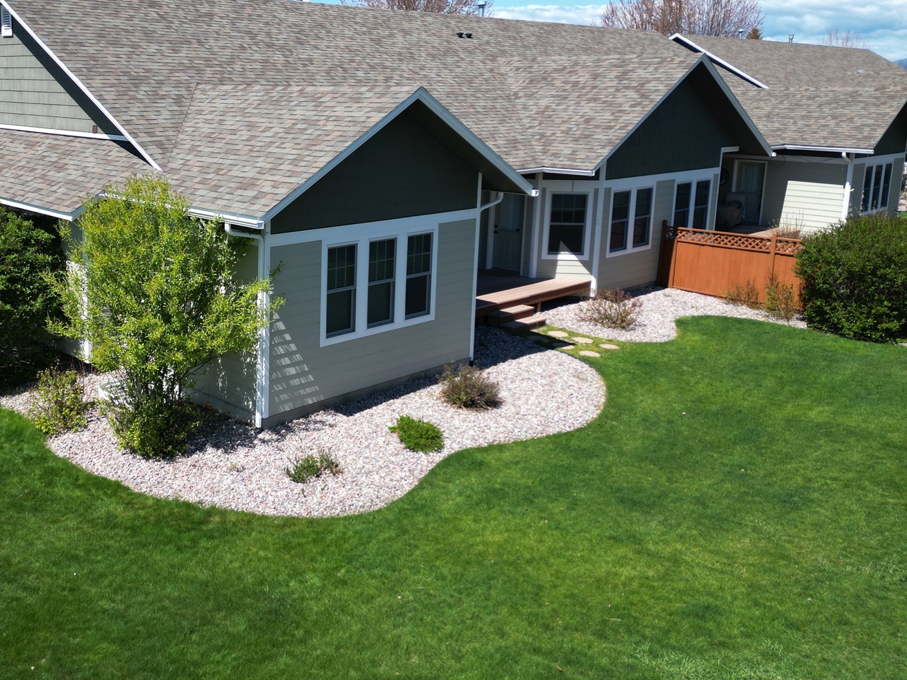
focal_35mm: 35
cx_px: 260
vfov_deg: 40.4
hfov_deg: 51.0
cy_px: 245
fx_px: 917
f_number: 1.7
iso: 110
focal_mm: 6.72
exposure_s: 1/2000
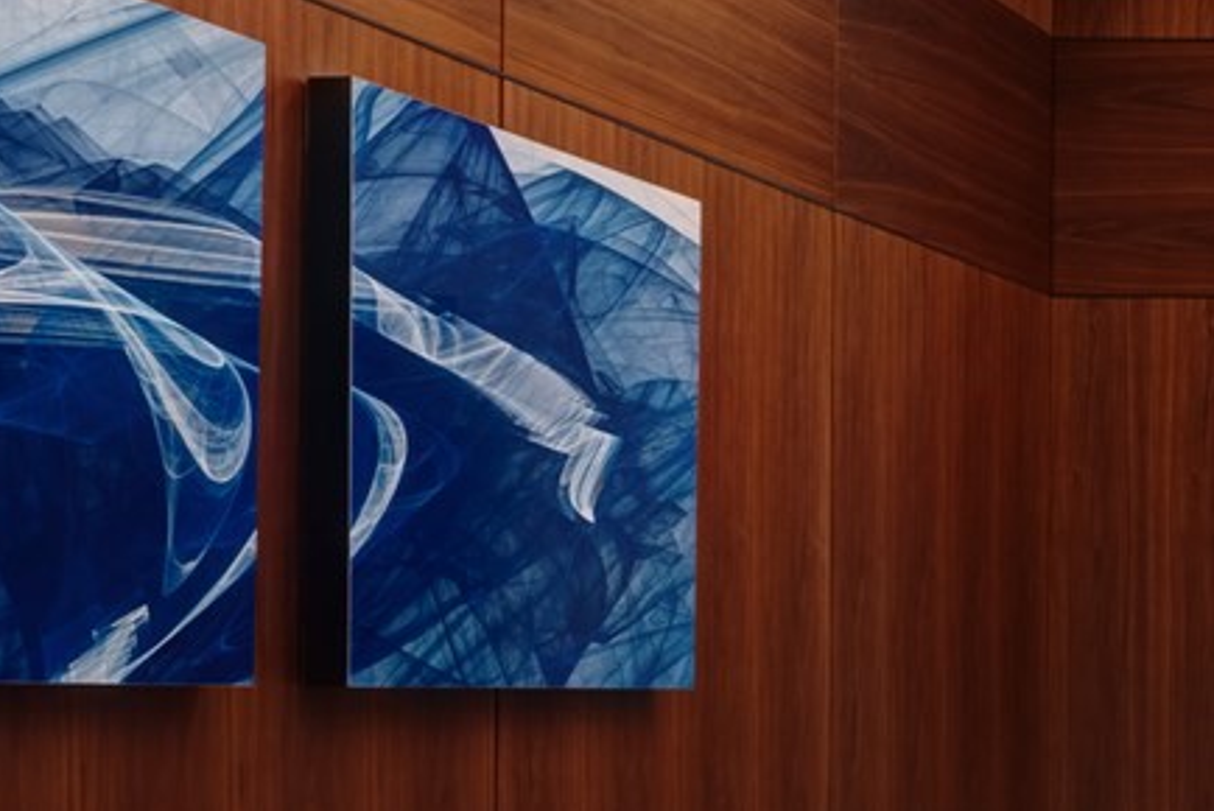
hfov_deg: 22.6
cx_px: 1989
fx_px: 2227
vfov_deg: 20.2
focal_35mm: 66
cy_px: 745
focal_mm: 14
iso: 200
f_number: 16
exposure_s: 1/2
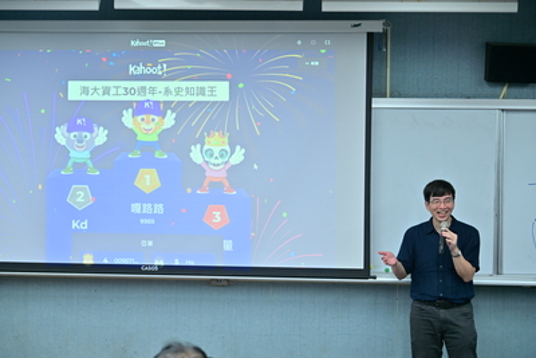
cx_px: 268
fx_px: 849
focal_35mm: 57
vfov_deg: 23.8
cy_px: 179
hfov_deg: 35.0
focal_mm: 57
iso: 320
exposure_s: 1/100
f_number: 2.8
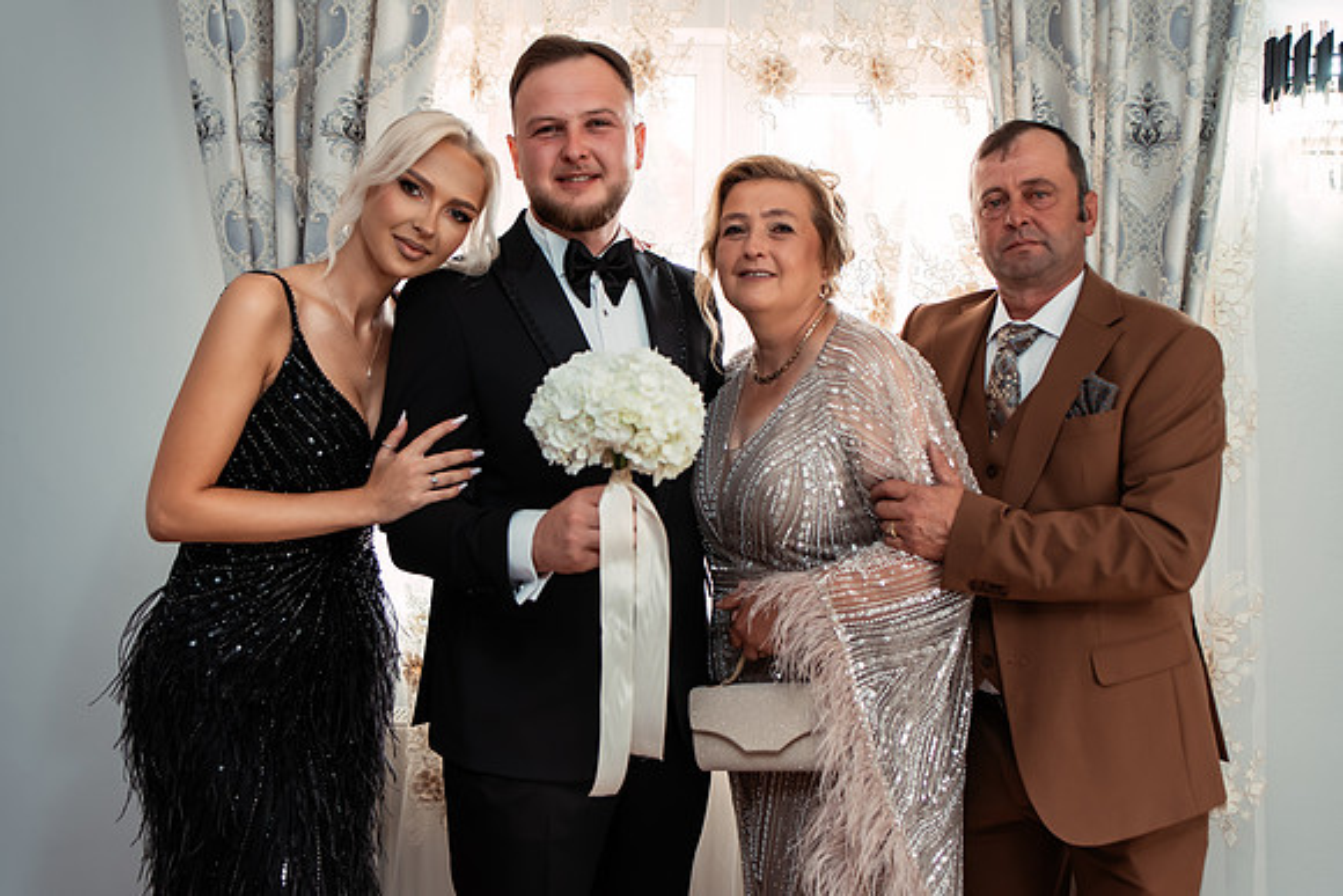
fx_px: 1395
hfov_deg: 51.4
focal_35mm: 37
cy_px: 431
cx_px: 685
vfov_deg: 35.6
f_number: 2.8
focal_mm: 35
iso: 500
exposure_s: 1/250
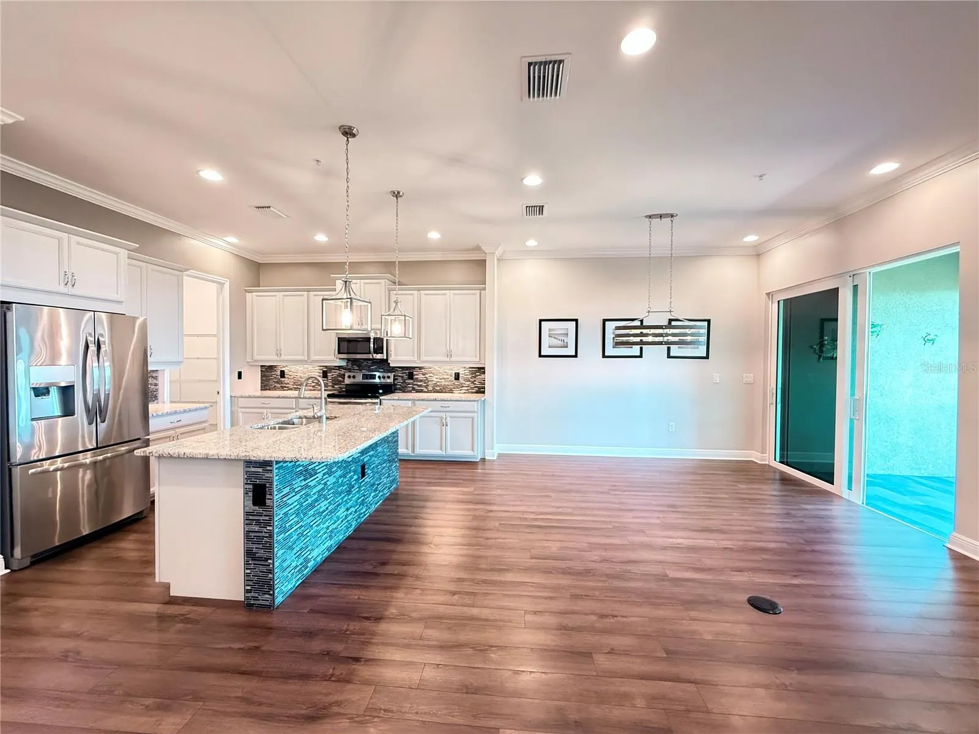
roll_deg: -0.2
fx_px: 396
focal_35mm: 14
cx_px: 490
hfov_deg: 102.1
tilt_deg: -0.8
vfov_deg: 85.7
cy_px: 367
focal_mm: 2.22
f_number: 2.2
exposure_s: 1/60
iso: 500
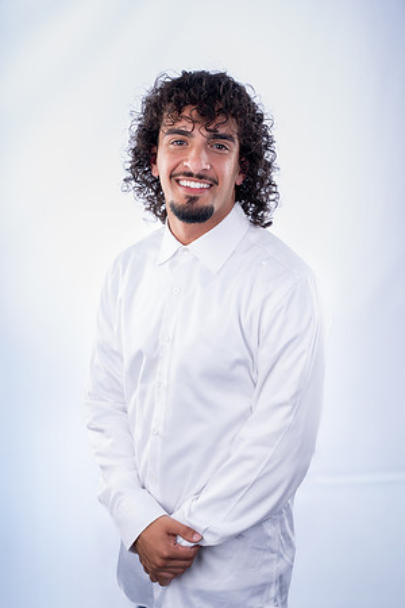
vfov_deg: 40.3
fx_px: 827
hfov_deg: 27.5
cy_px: 304
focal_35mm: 49
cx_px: 202
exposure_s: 1/200
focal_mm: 49
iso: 100
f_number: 8
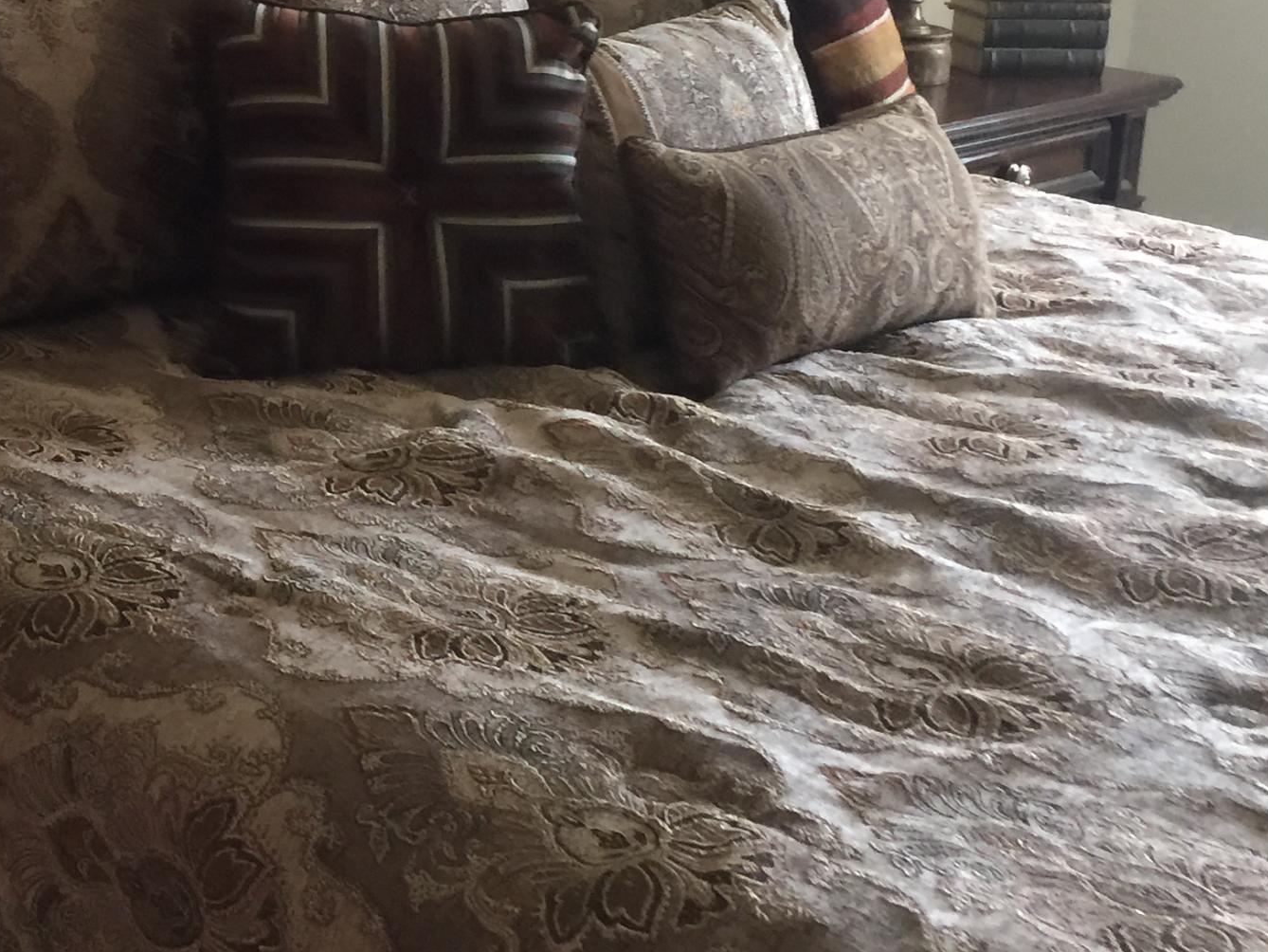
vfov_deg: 22.2
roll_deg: -1.8
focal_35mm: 65
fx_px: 2381
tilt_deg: -11.3
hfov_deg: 28.2
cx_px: 33
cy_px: 138
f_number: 2.2
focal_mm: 4.15
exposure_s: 1/4
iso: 64
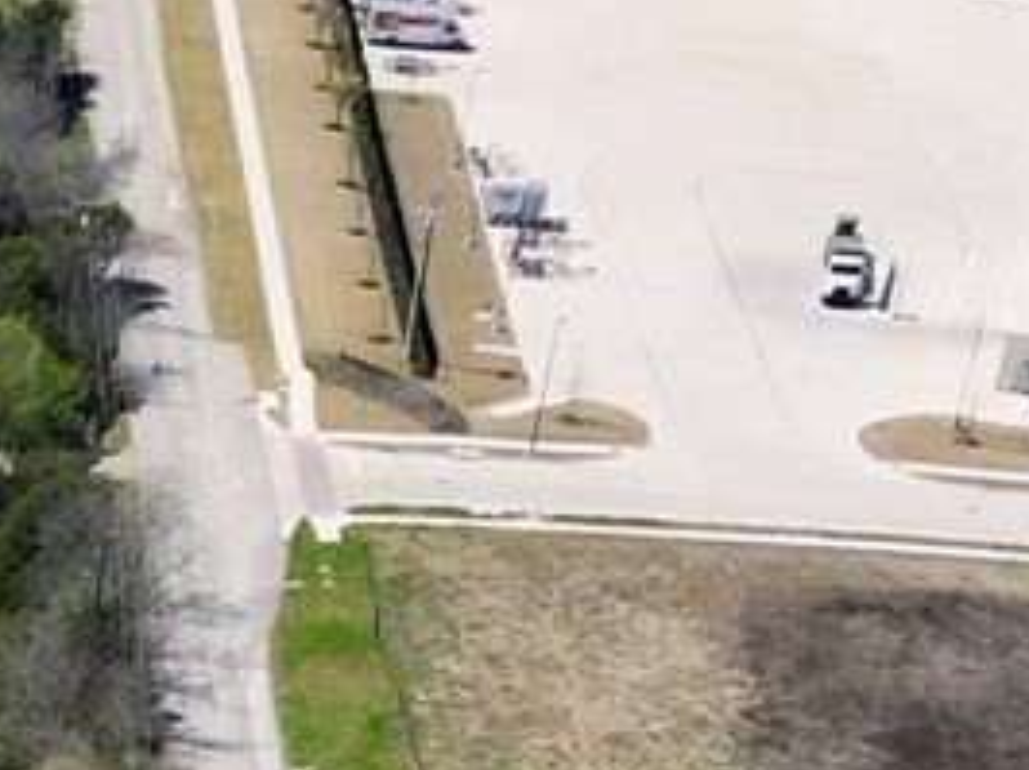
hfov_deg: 9.4
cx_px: -1551
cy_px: 1722
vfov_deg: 7.6
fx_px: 5494
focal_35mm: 185
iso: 130
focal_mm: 6.72
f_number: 1.7
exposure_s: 1/2500
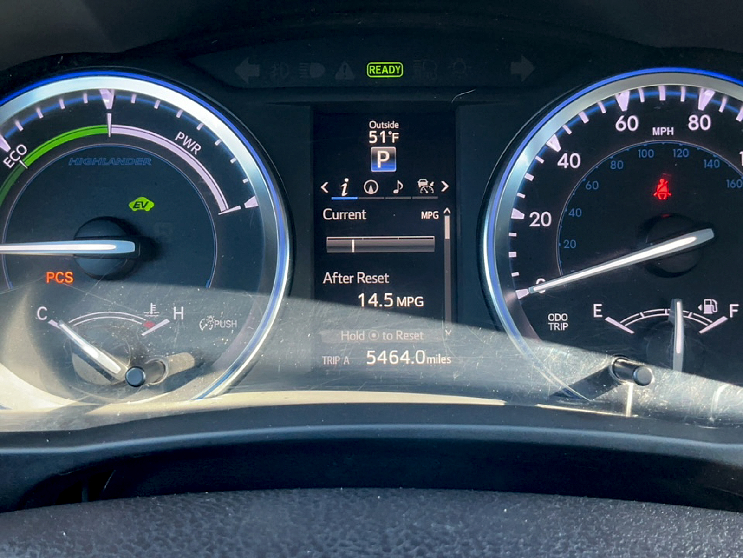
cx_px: 372
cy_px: 279
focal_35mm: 30
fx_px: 644
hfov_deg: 60.0
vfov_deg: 46.8
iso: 80
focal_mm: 3
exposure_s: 1/60
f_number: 1.8
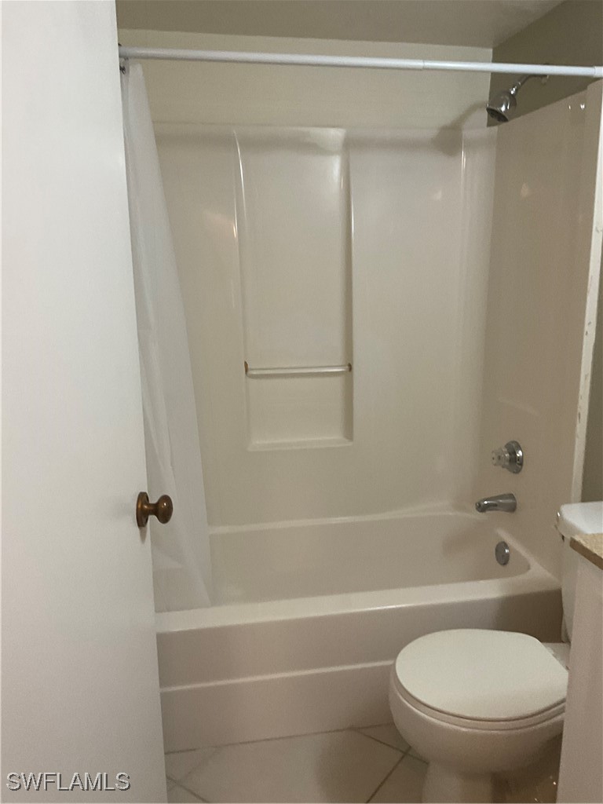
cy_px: 402
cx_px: 302
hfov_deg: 48.2
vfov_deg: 61.7
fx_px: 674
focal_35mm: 29
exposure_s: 1/60
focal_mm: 3
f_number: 1.8
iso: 80
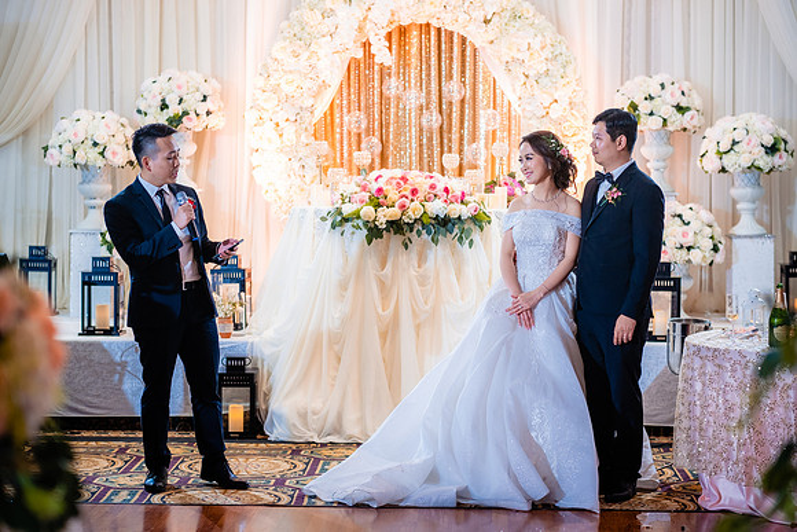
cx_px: 398
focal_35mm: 84
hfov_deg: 24.2
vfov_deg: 16.3
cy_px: 266
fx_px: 1860
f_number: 2
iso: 640
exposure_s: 1/160
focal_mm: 56
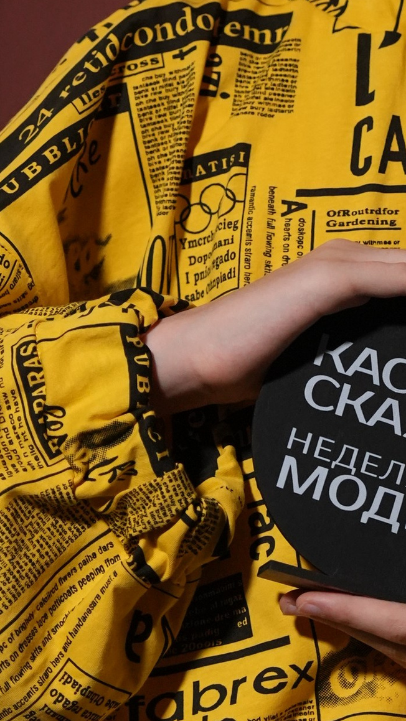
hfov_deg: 5.3
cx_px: 357
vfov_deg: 9.4
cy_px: 218
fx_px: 4382
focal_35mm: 229
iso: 3200
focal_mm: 66
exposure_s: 1/320
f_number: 2.8
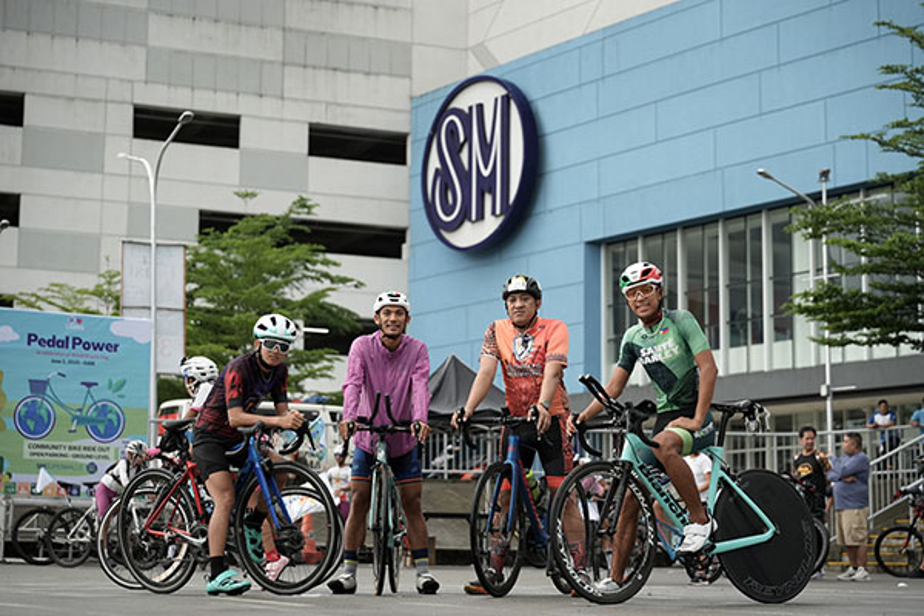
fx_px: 1797
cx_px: 462
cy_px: 308
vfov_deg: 19.5
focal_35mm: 70
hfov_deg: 28.8
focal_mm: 70
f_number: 2.8
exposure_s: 1/1000
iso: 640
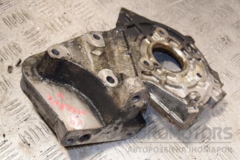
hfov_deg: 29.9
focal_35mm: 68
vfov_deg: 20.2
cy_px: 80
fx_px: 450
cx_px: 120
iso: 800
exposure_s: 1/160
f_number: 4.8
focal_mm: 45
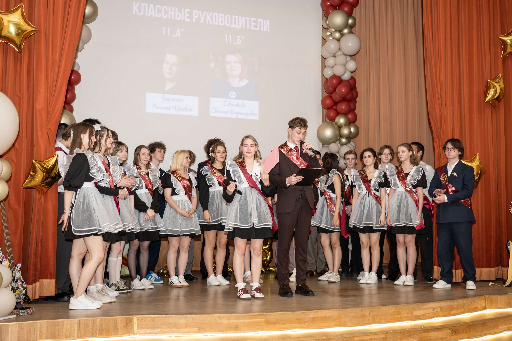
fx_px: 661
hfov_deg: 42.4
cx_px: 256
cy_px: 170
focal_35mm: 46
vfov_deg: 28.9
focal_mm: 42
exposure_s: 1/200
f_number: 2.8
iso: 500
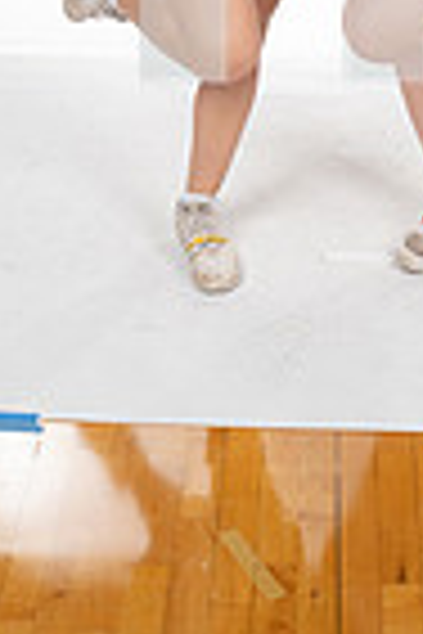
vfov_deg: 17.6
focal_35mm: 102
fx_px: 1798
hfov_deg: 13.4
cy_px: -369
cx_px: 302
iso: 640
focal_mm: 32
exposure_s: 1/400
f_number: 8
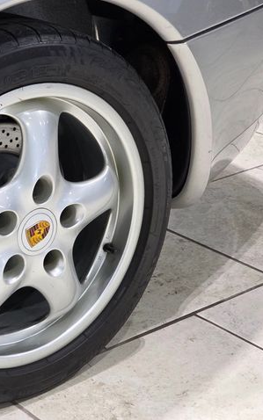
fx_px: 1123
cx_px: -17
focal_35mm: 98
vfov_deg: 21.2
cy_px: 210
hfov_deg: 13.1
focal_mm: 7.9
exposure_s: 1/120
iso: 400
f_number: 2.4
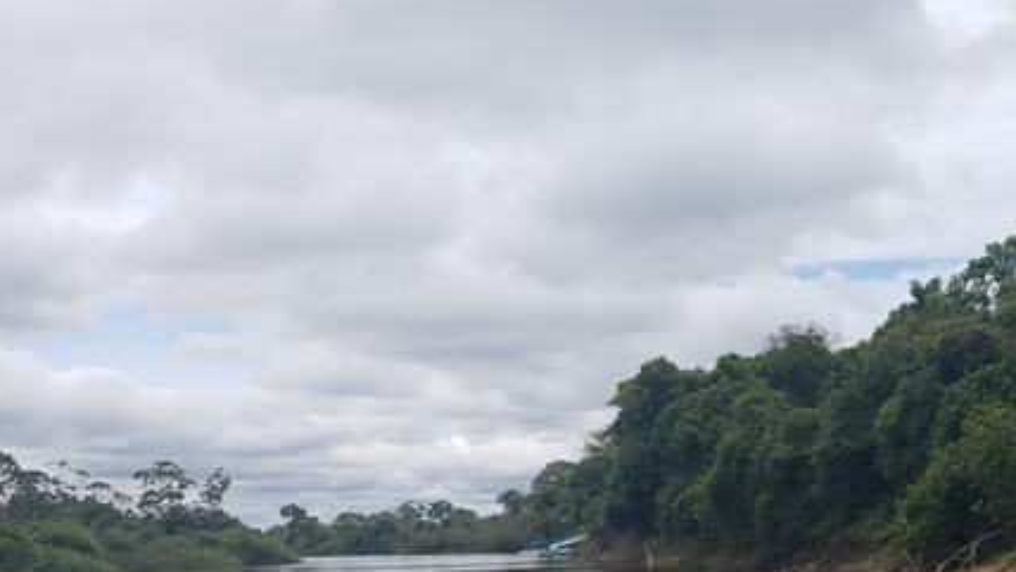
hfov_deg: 39.2
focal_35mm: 53
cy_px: 665
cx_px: 527
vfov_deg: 21.2
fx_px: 1428
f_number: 1.7
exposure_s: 1/3616
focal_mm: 4.2
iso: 50
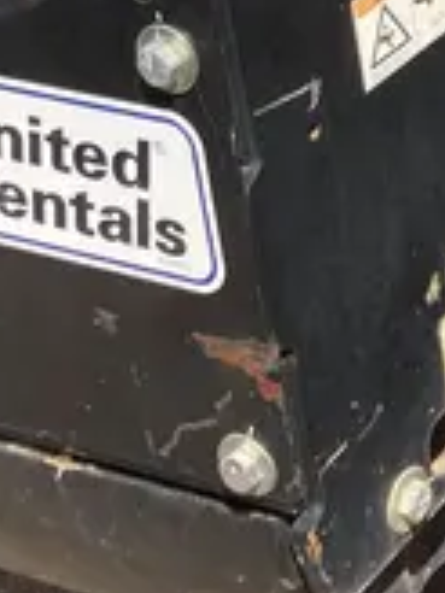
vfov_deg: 14.9
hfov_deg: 10.9
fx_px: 2143
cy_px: -240
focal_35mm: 125
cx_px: 868
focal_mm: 3.99
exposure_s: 1/1656
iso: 20
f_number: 1.8
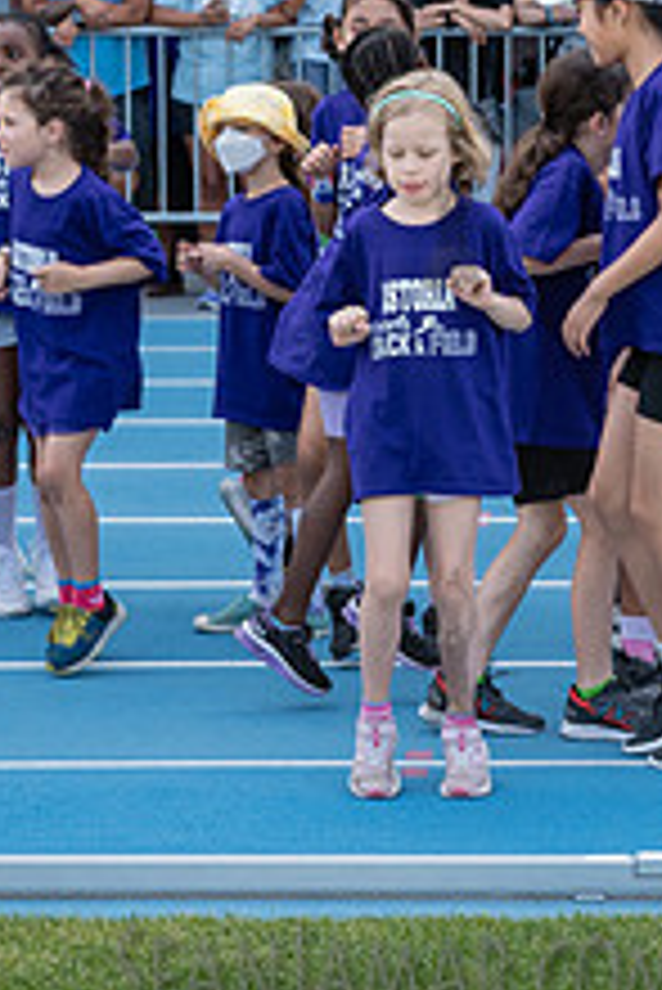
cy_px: 209
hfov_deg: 7.2
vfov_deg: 10.8
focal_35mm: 190
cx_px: 450
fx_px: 5232
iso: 400
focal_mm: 70
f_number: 5.6
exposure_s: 1/320
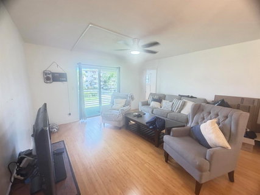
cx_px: 130
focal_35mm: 14
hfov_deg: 102.1
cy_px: 98
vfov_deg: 85.6
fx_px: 105
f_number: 2.2
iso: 320
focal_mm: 2.22
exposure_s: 1/60
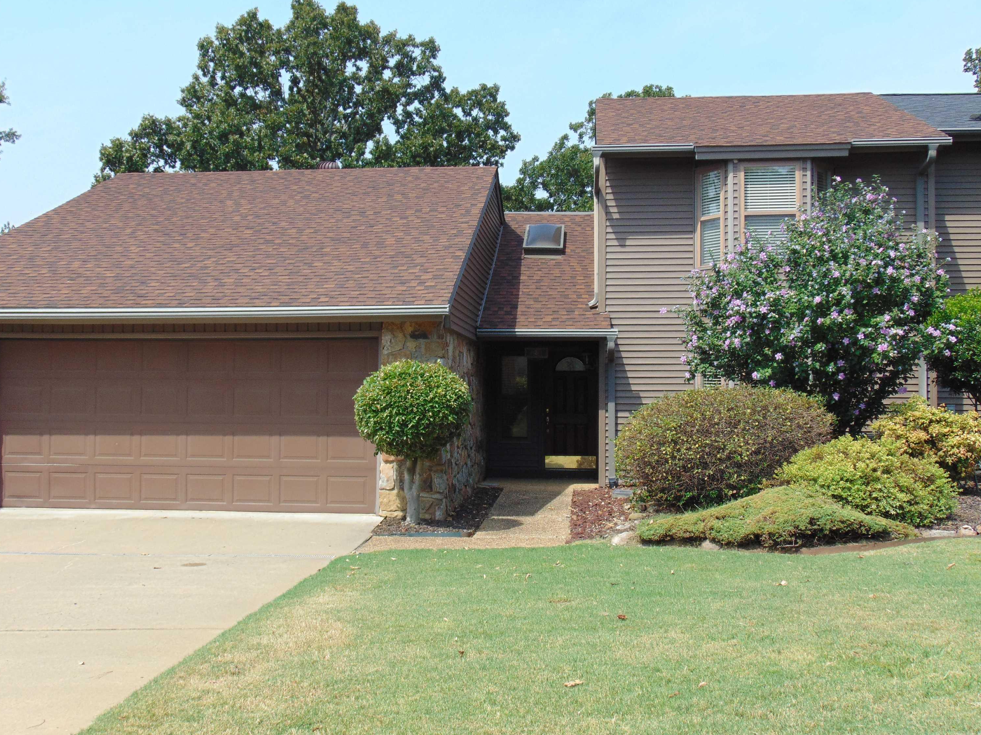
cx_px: 483
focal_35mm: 40
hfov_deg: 46.8
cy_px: 363
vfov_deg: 36.0
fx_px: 1134
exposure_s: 1/160
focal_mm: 6.9
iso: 80
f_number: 8.5
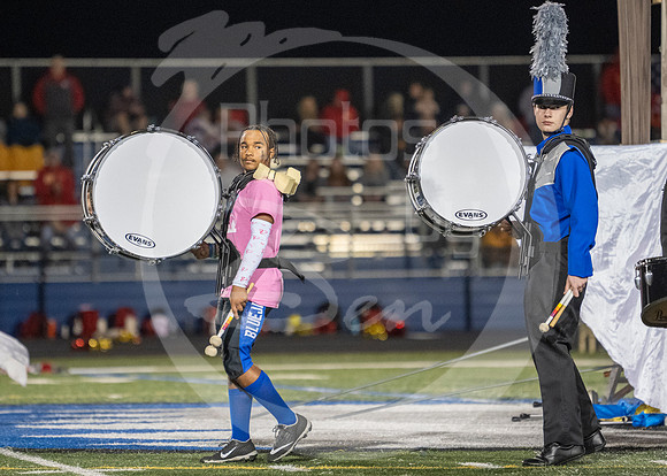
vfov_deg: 4.5
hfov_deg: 6.3
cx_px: 298
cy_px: 211
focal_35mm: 320
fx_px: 6054
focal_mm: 200
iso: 4000
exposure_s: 1/500
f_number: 2.8
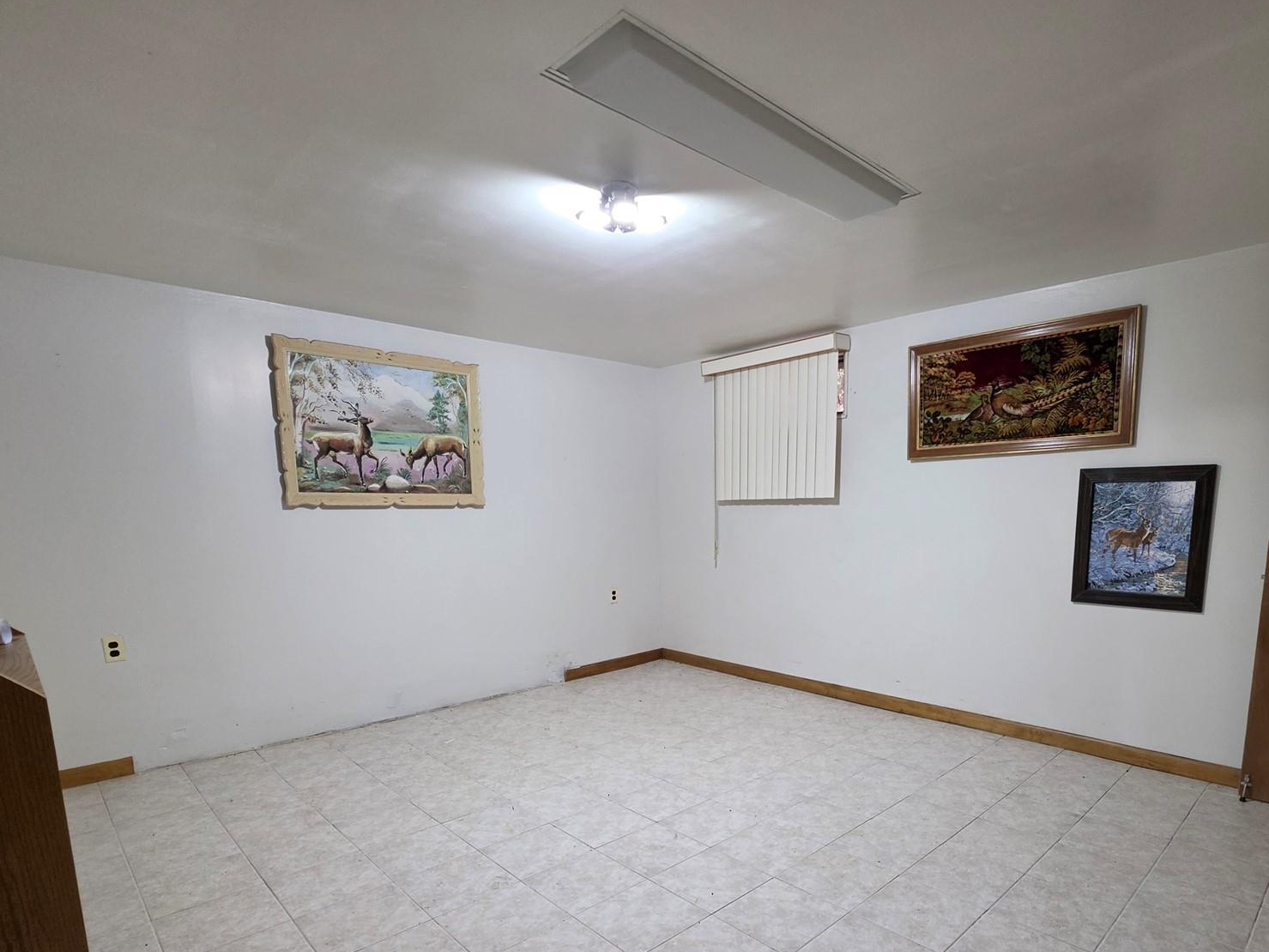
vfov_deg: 69.9
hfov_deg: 87.3
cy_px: 621
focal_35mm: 18
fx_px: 660
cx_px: 721
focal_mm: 2.2
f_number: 1.9
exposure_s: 1/120
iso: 320
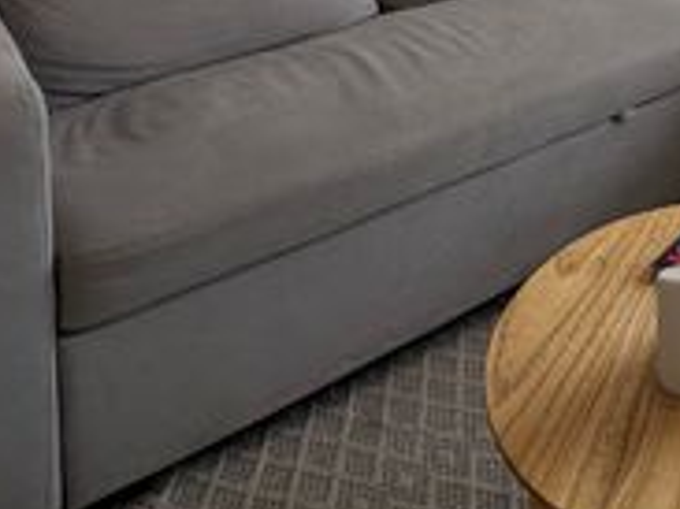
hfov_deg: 34.3
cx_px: 725
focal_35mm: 49
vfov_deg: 23.3
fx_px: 962
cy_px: -271
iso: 40
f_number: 2.2
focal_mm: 2.22
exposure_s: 1/158
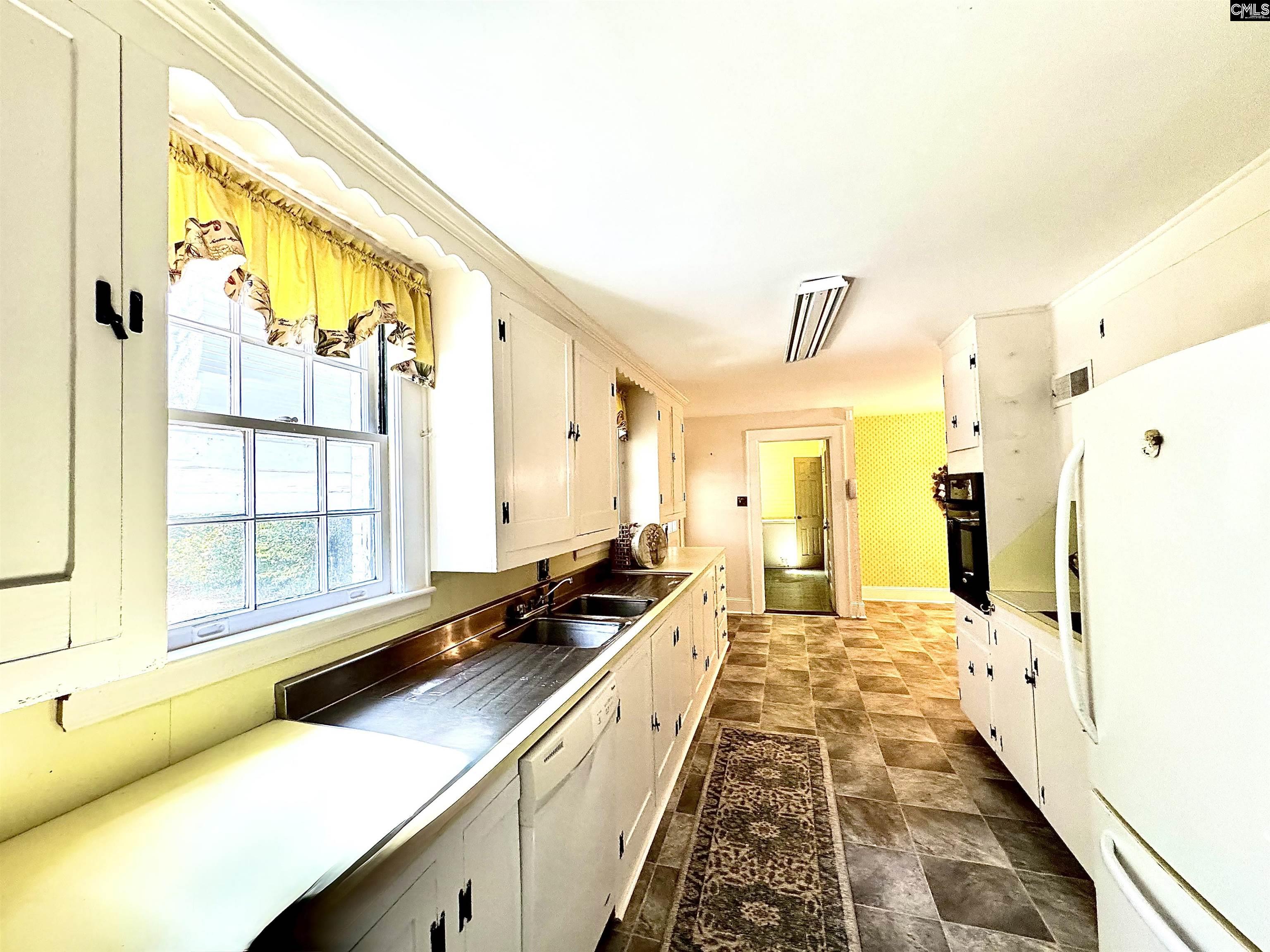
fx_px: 514
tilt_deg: +1.0
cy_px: 476
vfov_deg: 85.7
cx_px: 635
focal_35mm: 14
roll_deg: +2.0
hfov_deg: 102.1
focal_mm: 2.22
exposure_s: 1/120
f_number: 2.2
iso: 320
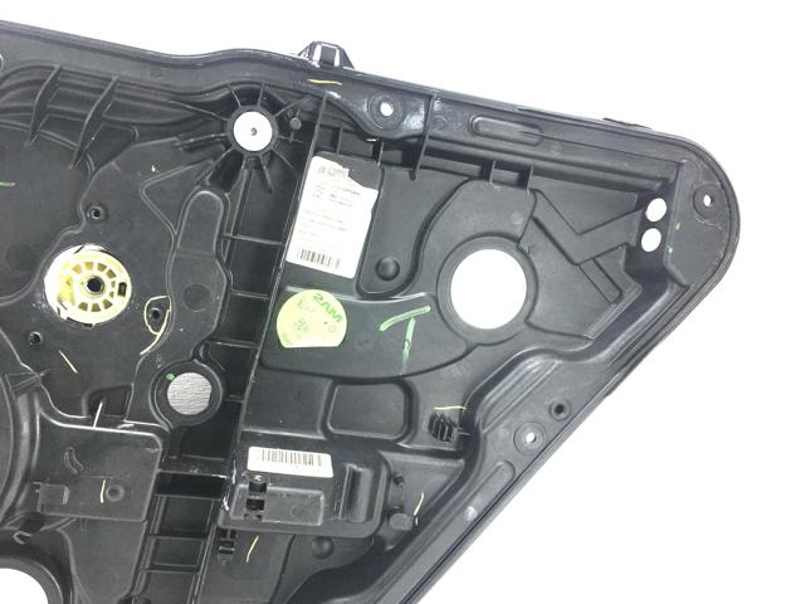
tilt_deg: -5.6
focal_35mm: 29
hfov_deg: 61.7
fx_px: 674
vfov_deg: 48.2
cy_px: 302
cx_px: 402
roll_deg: +0.1
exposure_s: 1/100
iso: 25
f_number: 2.2
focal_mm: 4.15
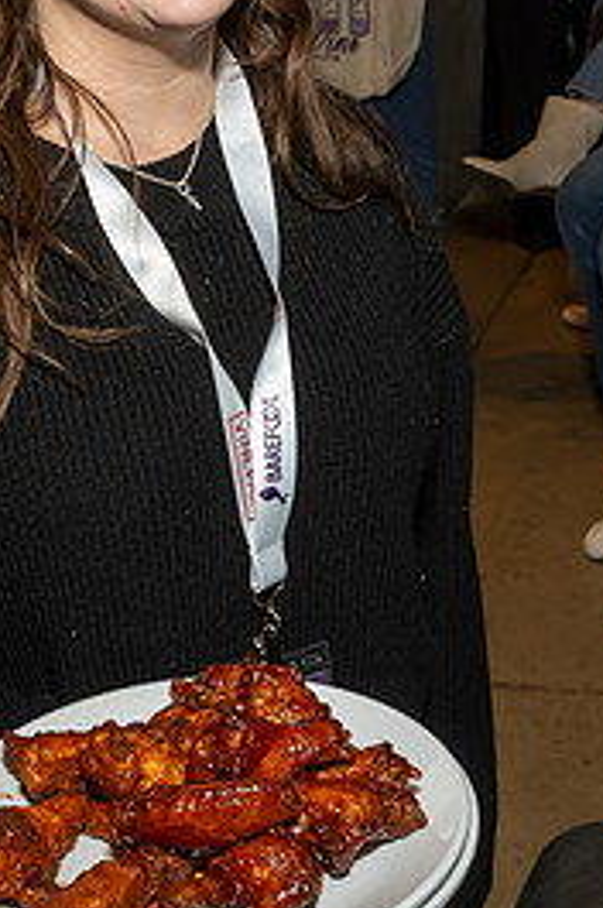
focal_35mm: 76
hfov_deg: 17.9
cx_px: 254
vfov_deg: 26.6
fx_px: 1914
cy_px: 348
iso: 800
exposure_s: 1/250
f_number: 7.1
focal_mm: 18
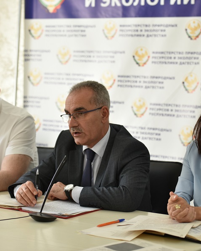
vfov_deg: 19.4
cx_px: 82
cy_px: 126
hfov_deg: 15.5
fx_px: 736
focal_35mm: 99
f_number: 2.8
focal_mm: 70
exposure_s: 1/320
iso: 640
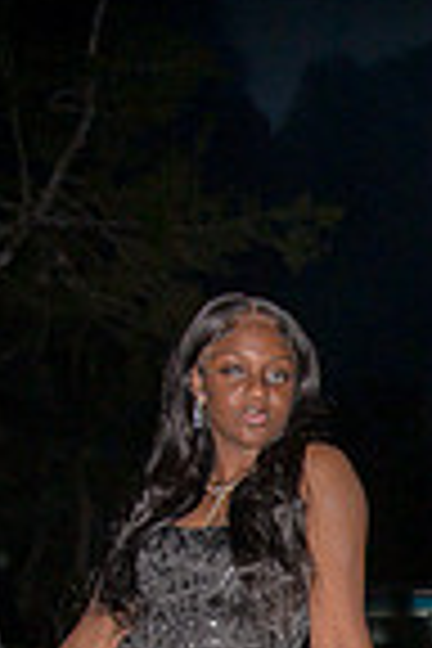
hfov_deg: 17.2
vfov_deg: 24.6
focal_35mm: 75
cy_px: 765
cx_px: 547
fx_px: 1350
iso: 640
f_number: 4
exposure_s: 1/160
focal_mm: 24
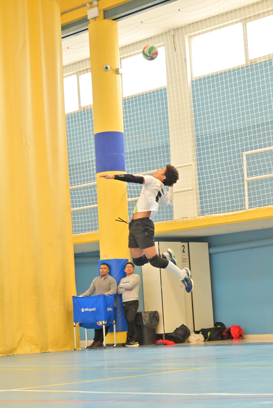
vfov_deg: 23.6
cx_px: 136
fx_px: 977
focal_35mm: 86
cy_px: 204
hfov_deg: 15.9
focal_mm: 86
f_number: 4.5
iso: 2500
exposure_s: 1/640
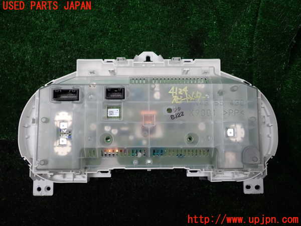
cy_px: 113
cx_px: 150
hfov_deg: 60.0
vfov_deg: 46.8
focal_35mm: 30
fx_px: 261
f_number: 2.3
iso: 100
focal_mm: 5.4
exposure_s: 1/60
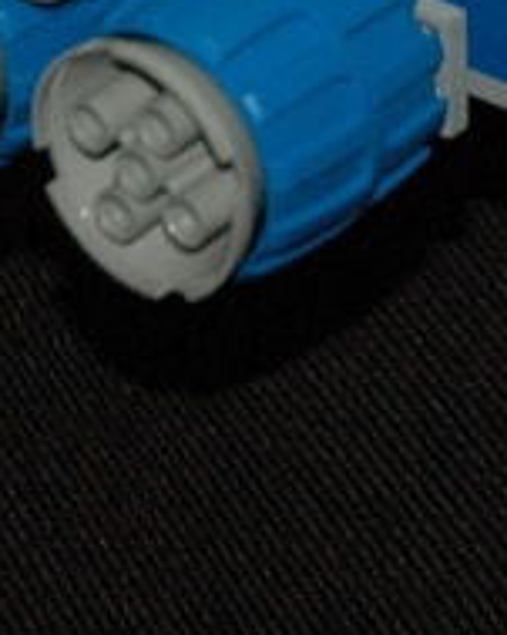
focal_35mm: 382
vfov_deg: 5.0
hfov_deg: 4.0
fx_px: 7171
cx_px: 802
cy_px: -489
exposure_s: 1/60
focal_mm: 50
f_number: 4.5
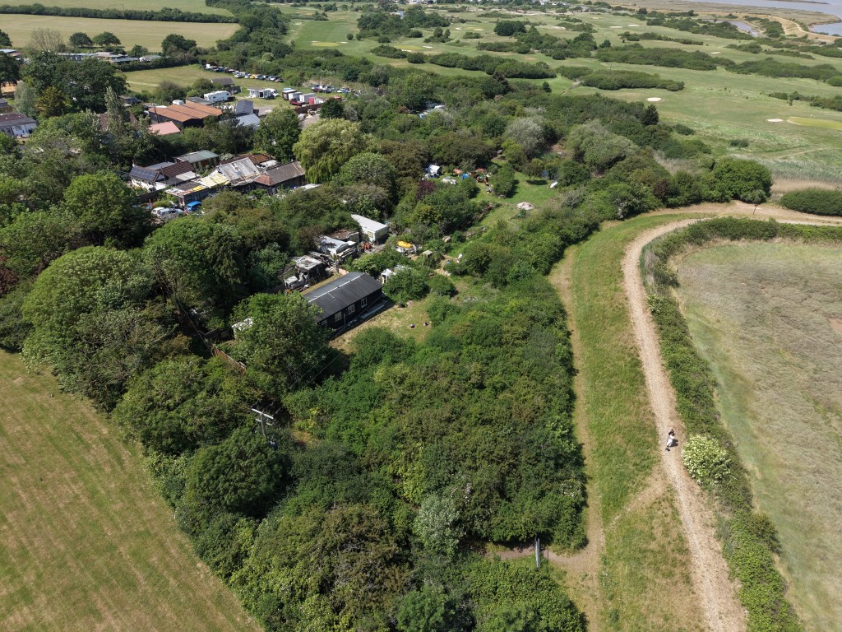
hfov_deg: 71.6
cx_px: 421
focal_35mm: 24
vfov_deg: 56.8
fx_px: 584
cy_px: 316
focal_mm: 8.67
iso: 100
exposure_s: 1/2500
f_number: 1.8
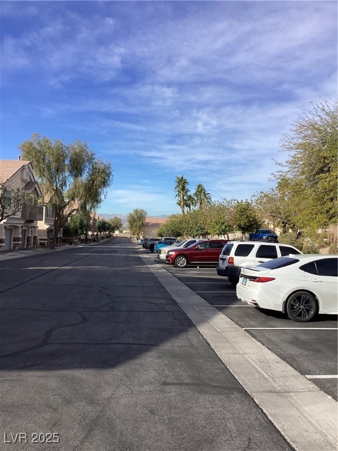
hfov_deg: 45.4
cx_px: 169
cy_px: 226
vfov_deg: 58.4
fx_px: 404
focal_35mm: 31
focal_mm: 3.3
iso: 25
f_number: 2.4
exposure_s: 1/1481
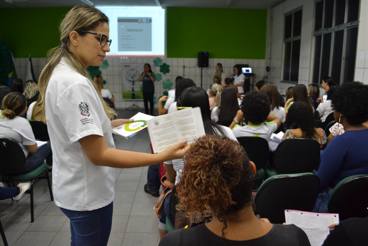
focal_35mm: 27
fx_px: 276
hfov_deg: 67.4
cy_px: 123
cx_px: 184
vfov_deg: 47.9
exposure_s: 1/60
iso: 1600
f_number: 3.5
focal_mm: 18
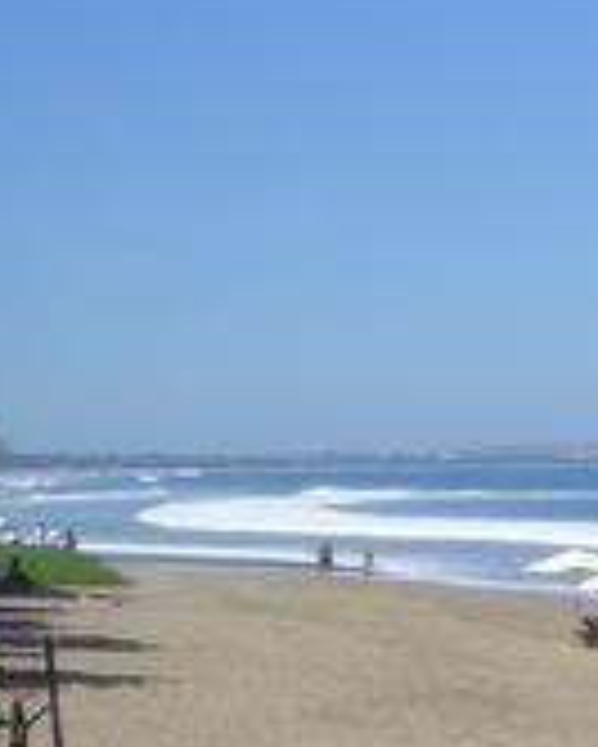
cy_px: 468
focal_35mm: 116
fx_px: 2564
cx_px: 924
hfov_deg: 12.6
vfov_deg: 16.5
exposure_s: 1/800
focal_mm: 4.8
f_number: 4
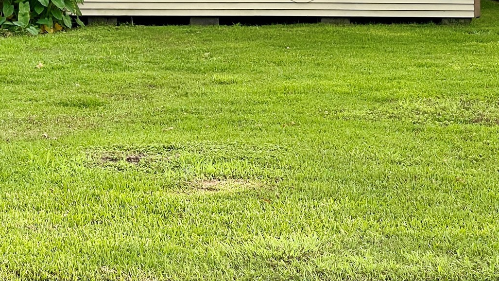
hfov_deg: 15.3
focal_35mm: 139
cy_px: -79
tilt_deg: -0.1
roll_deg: +0.1
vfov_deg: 8.6
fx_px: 1839
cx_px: 60
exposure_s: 1/827
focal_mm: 7.5
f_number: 2.2
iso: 20
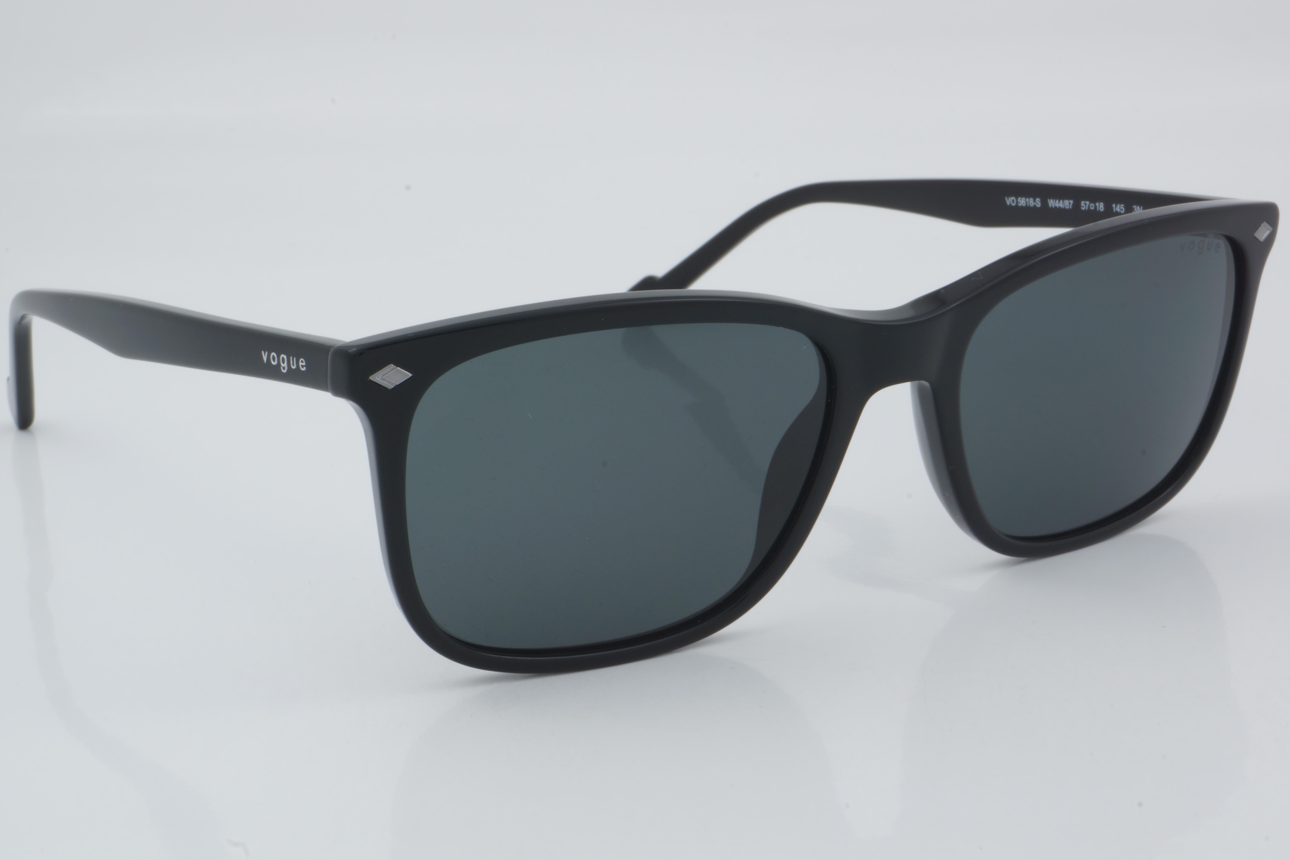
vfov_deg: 18.2
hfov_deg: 27.0
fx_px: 2687
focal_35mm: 75
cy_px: 430
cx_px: 645
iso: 100
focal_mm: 50
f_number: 32
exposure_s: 1/3
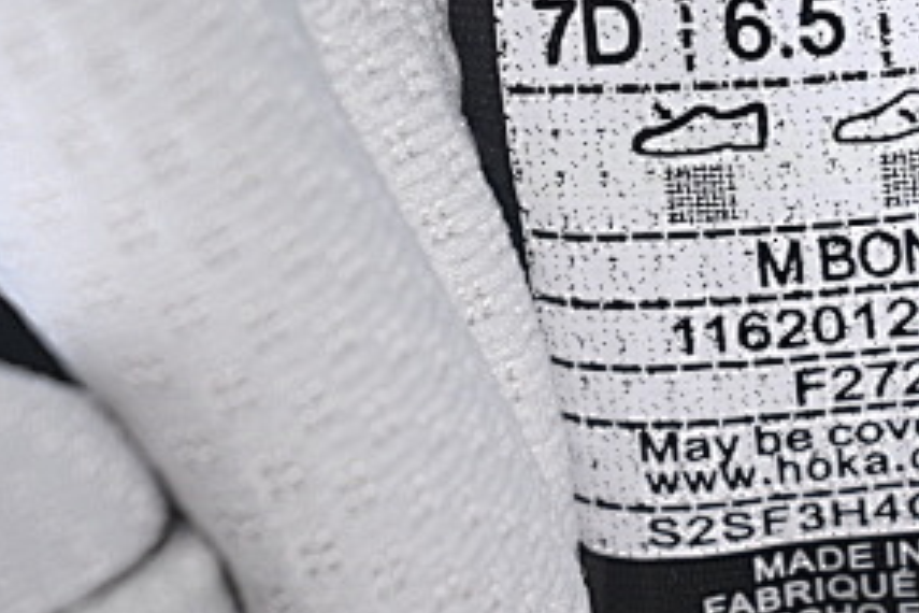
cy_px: 226
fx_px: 7249
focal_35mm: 284
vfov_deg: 4.8
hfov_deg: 7.2
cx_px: 1003
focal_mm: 50
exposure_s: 1/80
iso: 160
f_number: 7.1
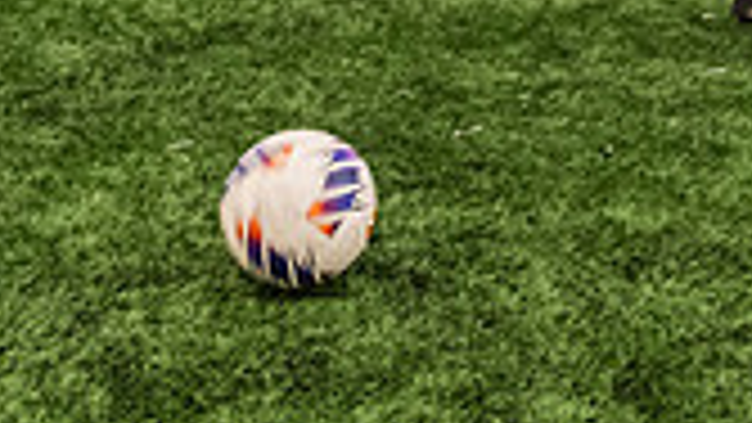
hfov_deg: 21.6
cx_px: 536
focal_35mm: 98
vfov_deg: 11.6
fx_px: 1954
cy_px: -295
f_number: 3.2
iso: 2500
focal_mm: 27
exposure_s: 1/160
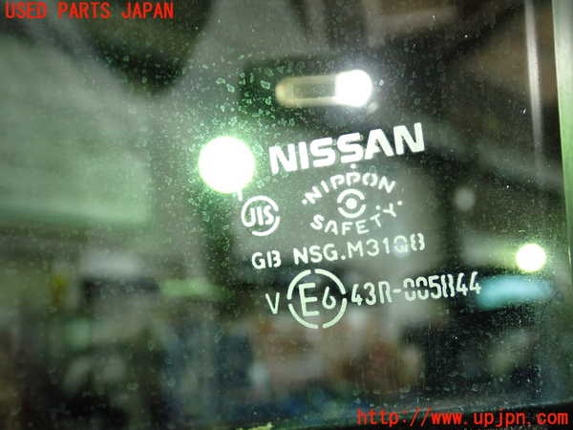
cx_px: 286
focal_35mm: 38
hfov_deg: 49.0
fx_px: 629
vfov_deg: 37.7
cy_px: 215
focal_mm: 6.83
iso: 500
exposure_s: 1/40
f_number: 2.7
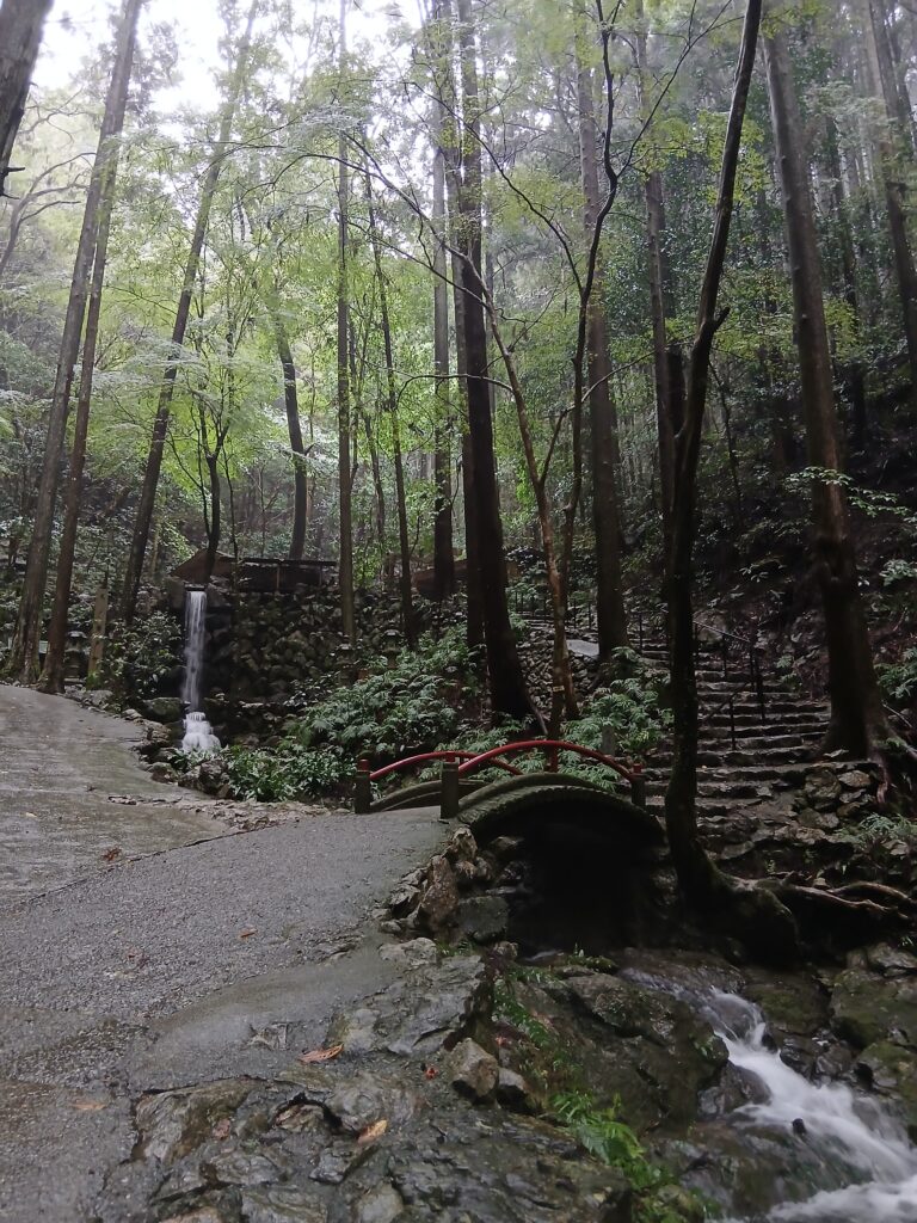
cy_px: 612
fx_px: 918
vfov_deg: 67.3
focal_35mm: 26
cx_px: 458
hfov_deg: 53.1
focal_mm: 3.86
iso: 320
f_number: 1.8
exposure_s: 1/30
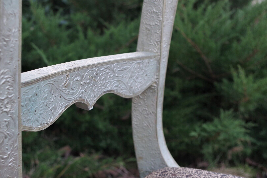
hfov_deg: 38.1
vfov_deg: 26.0
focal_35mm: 52
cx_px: 117
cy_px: 88
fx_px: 386
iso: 200
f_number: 4
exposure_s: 1/100
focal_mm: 28.13
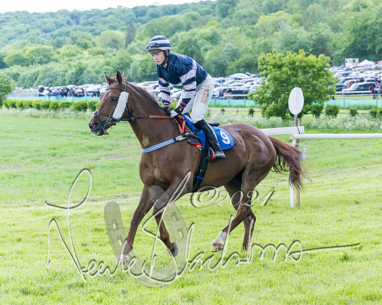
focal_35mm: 108
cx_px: 232
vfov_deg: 14.3
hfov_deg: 17.8
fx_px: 1221
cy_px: 134
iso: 800
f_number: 4
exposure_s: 1/2000
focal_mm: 70
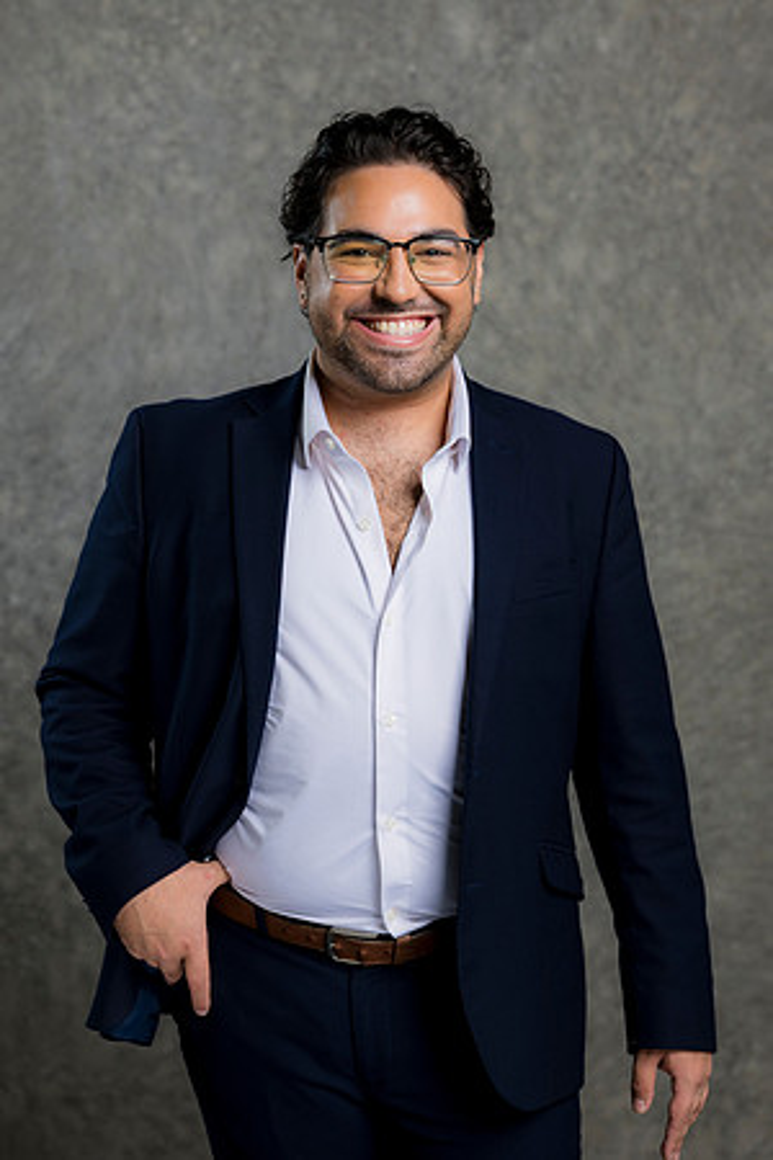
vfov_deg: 23.9
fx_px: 2737
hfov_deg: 16.1
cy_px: 580
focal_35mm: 85
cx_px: 386
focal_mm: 85
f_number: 5
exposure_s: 1/200
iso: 125
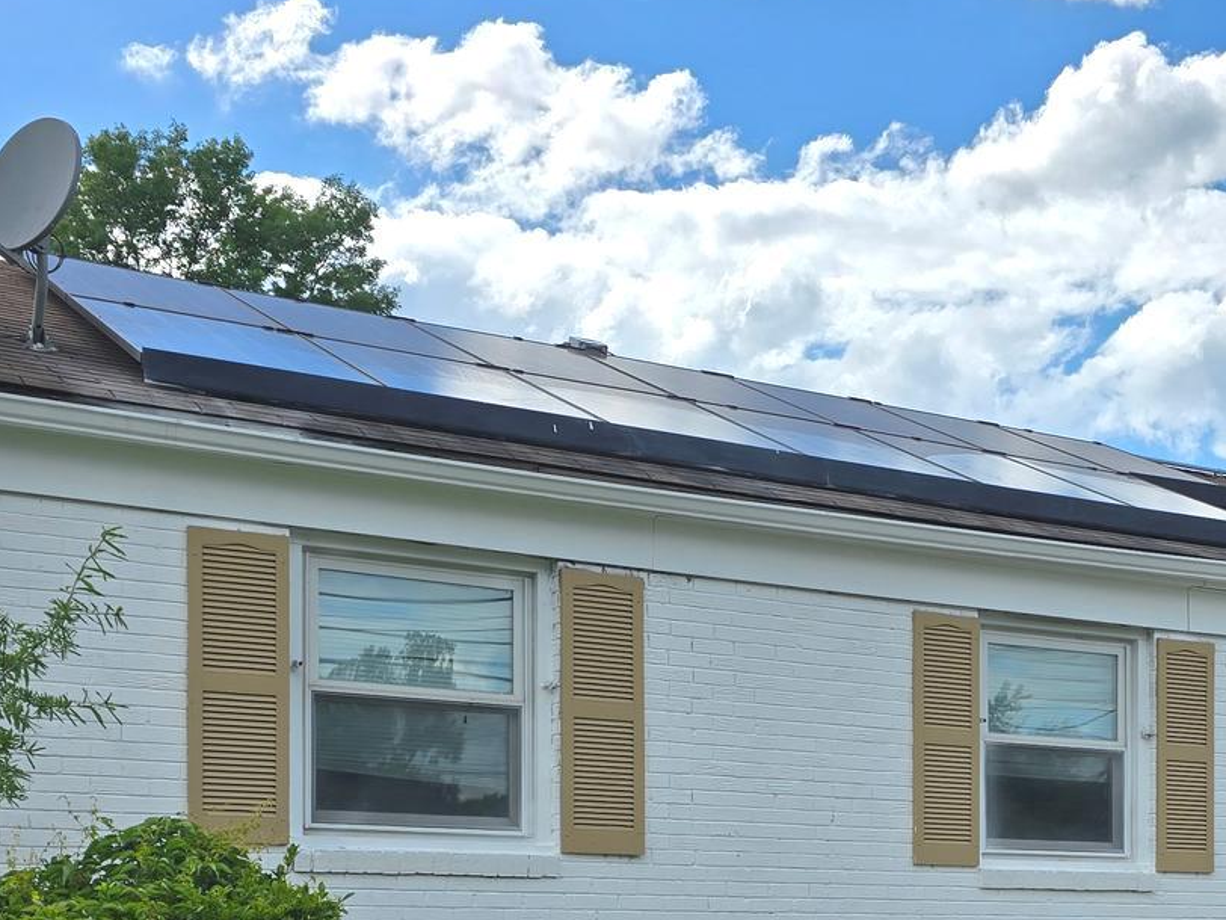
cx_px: 1058
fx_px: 2054
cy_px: 920
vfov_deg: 24.1
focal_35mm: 58
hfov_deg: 31.9
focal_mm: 6.3
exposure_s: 1/976
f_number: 1.7
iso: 12
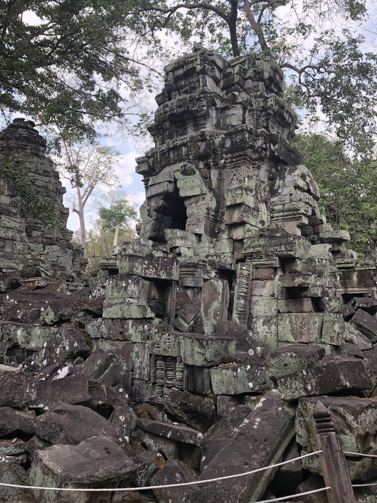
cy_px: 252
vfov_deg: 63.4
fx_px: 407
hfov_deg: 49.7
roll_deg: +0.3
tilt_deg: +11.2
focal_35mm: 28
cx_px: 188
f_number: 1.8
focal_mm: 4
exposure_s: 1/422
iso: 20
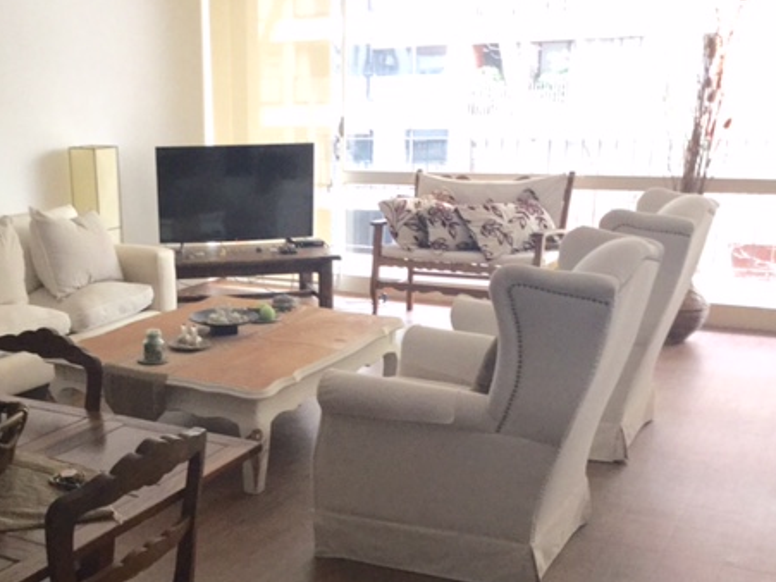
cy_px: 405
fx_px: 986
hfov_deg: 42.2
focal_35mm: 44
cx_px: 237
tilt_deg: -17.0
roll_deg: +1.0
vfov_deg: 32.5
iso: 160
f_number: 2.4
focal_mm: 3.3
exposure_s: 1/33
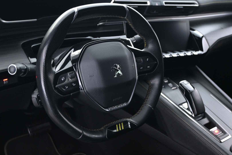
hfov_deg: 45.0
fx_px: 280
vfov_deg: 30.8
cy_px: 78
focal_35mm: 44
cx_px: 116
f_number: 4.8
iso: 1600
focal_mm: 29
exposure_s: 1/4
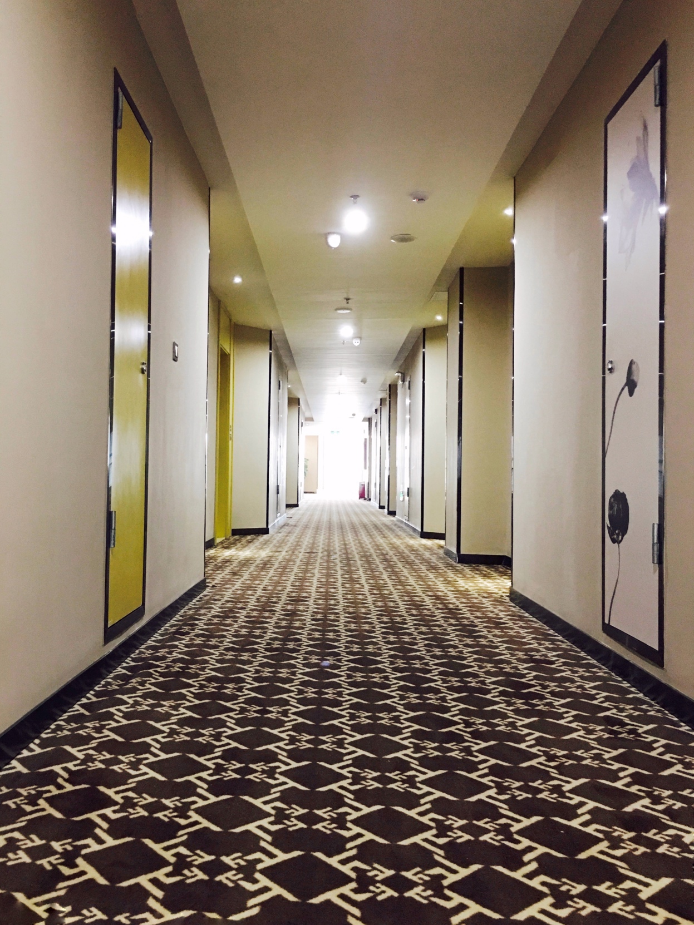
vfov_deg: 61.7
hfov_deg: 48.2
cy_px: 462
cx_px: 347
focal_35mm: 29
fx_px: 775
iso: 160
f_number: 2.2
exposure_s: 1/8
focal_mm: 4.15
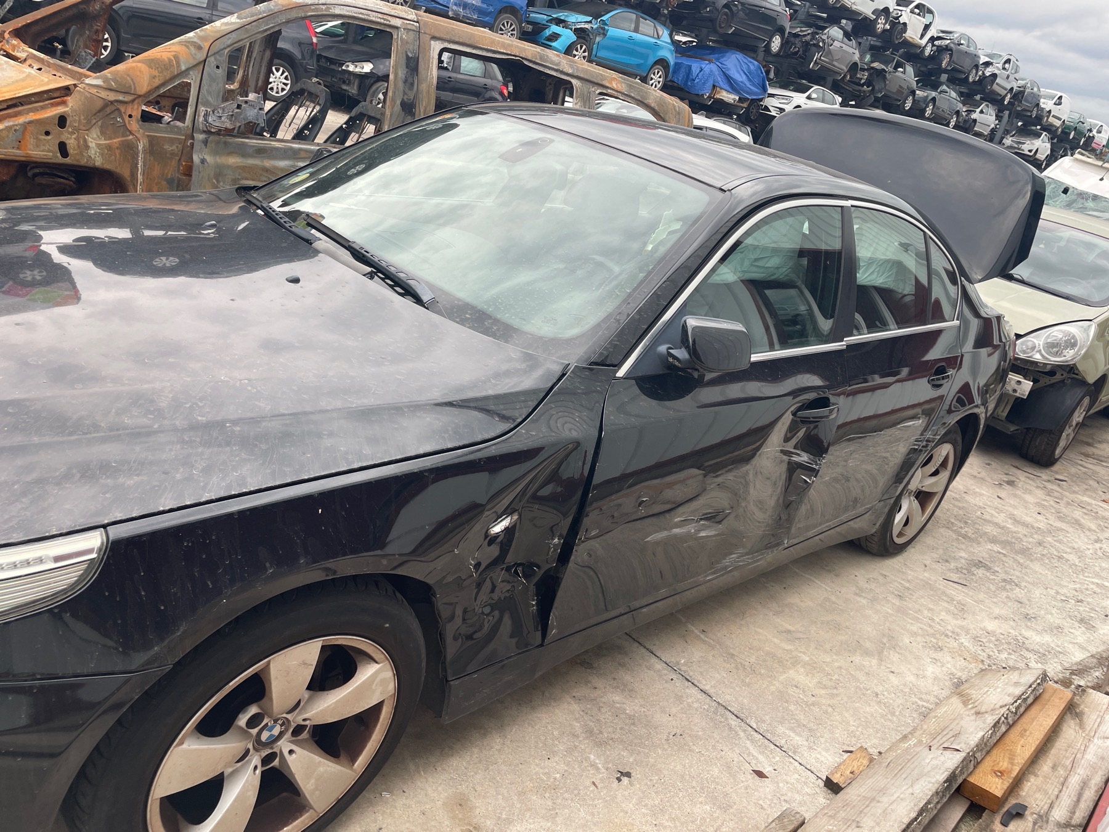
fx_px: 833
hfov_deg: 67.3
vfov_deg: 53.1
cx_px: 554
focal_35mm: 26
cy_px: 416
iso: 40
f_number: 1.6
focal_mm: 4.2
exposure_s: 1/121
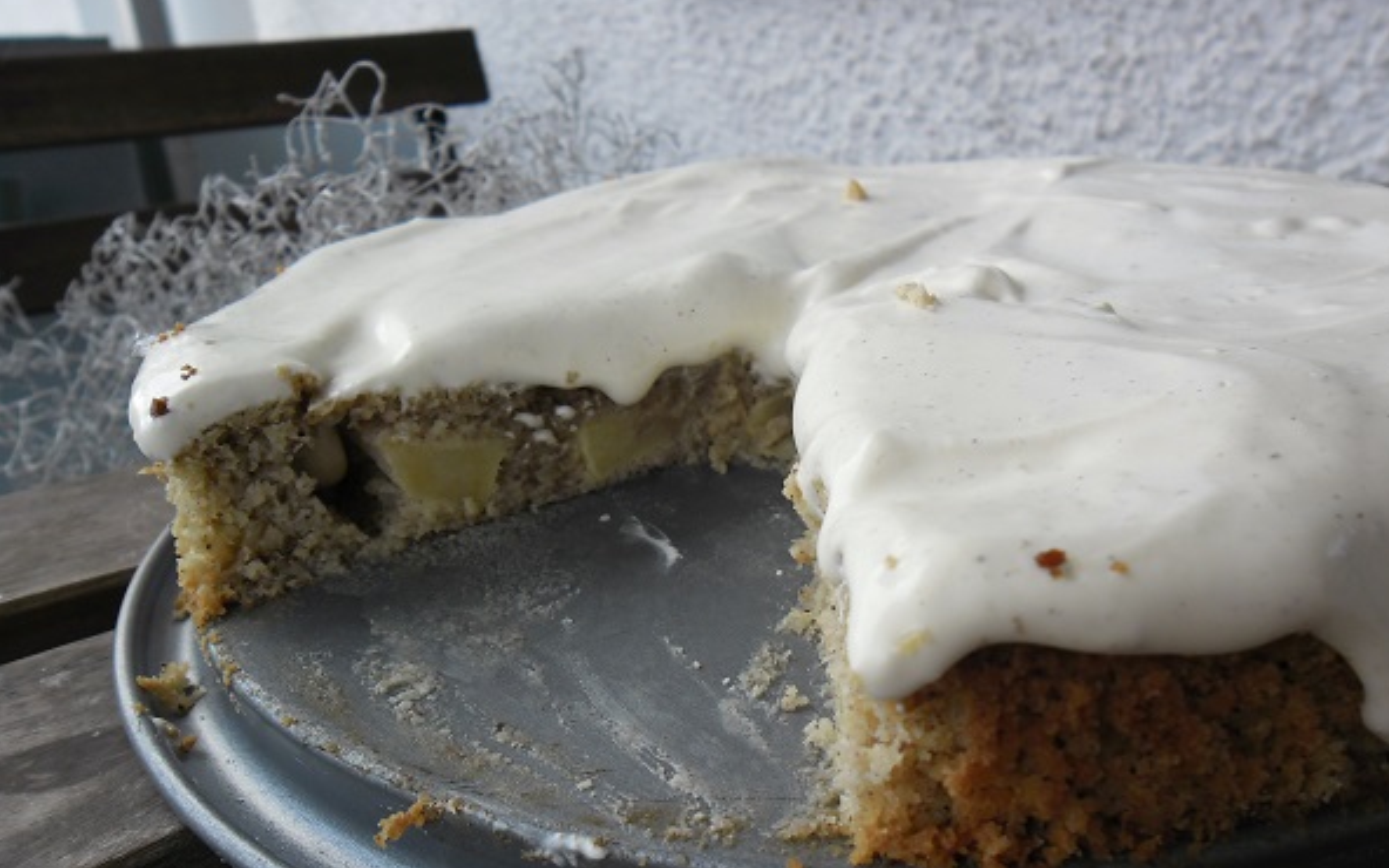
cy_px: 514
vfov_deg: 43.0
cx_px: 699
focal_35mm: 29
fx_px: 1098
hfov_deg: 64.6
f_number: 3.5
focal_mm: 4.9
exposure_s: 1/90
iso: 100
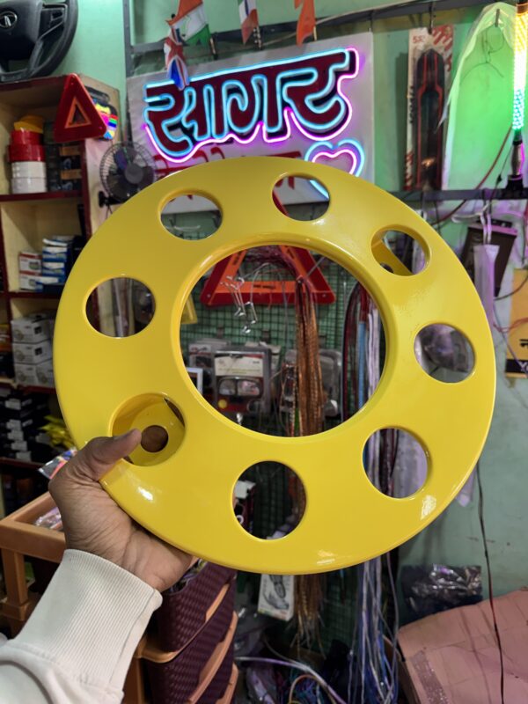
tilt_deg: -11.8
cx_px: 264
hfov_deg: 56.8
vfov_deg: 71.6
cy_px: 352
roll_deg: +0.8
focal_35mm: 24
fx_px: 488
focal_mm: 6.76
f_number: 1.78
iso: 100
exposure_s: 1/100
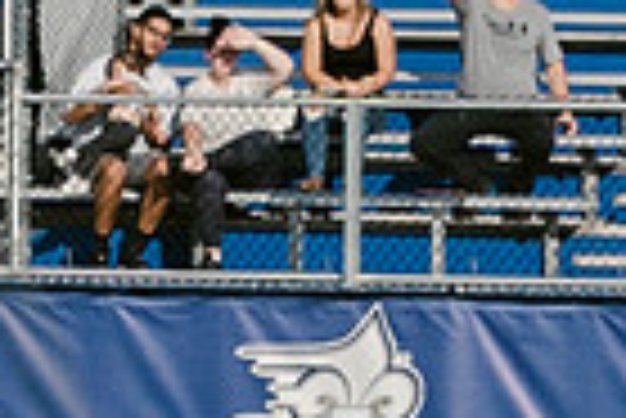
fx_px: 18120
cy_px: 597
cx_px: -159
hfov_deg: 2.0
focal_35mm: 1041
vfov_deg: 1.3
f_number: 5.6
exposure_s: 1/5000
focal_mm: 70
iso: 640
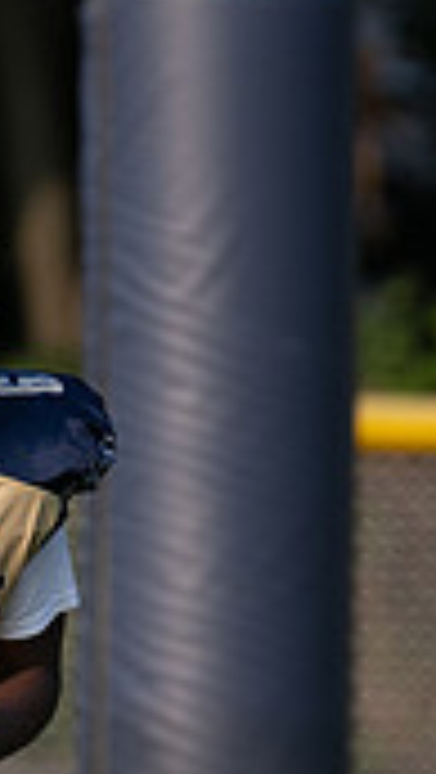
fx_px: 30974
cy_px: 931
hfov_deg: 0.8
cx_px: 132
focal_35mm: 1510
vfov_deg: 1.4
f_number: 4.5
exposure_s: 1/1000
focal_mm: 300
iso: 250
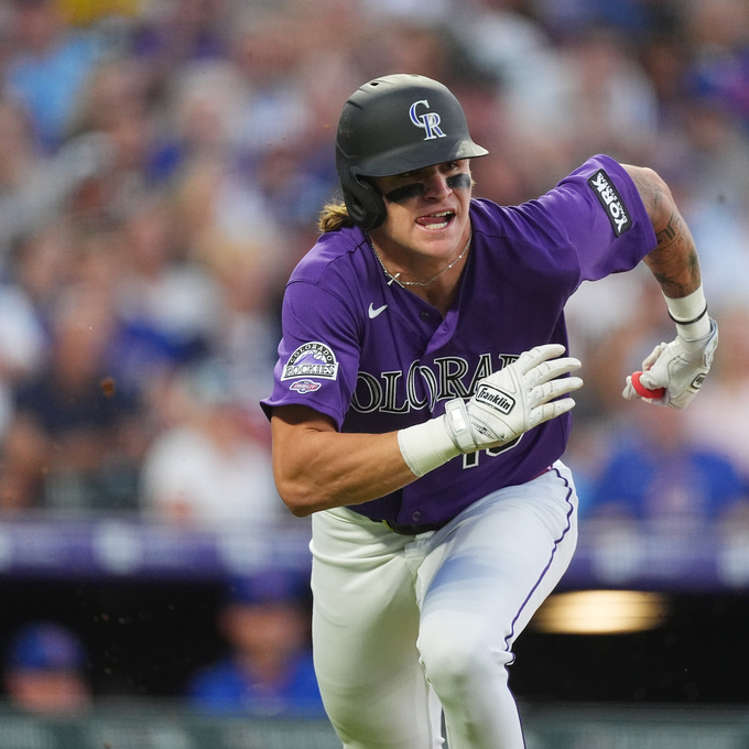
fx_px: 18801
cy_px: 374
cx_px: 411
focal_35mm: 768
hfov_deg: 2.3
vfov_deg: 2.3
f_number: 4
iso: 4000
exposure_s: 1/2000
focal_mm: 600
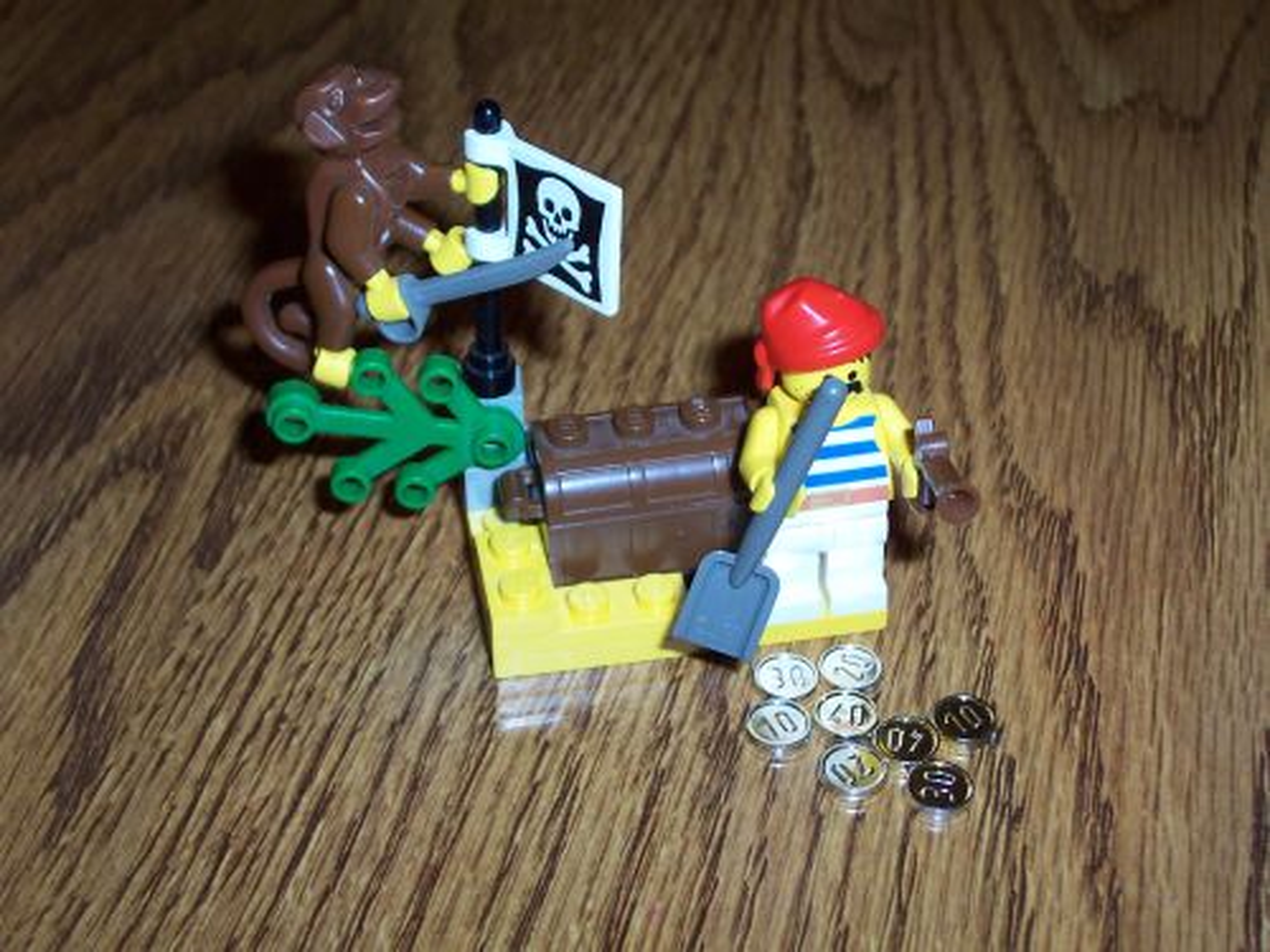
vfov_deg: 25.7
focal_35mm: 57
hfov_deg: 33.8
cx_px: 635
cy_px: 476
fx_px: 2091
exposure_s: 1/60
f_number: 3.4
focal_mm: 8.6
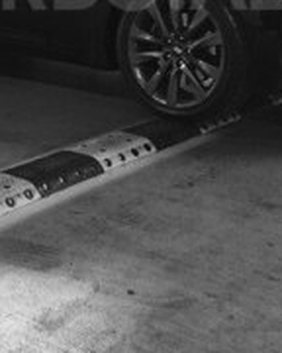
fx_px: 814
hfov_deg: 19.6
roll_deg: -1.5
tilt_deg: -5.6
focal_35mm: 78
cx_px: 94
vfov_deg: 23.2
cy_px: -20
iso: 200
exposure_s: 1/33
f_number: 2.2
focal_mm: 4.15
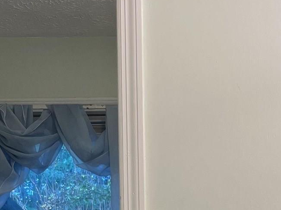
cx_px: 200
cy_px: 332
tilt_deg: -0.4
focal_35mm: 92
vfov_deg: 14.7
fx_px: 747
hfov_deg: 21.2
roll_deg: +0.4
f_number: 1.6
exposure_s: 1/120
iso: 80
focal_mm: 5.1
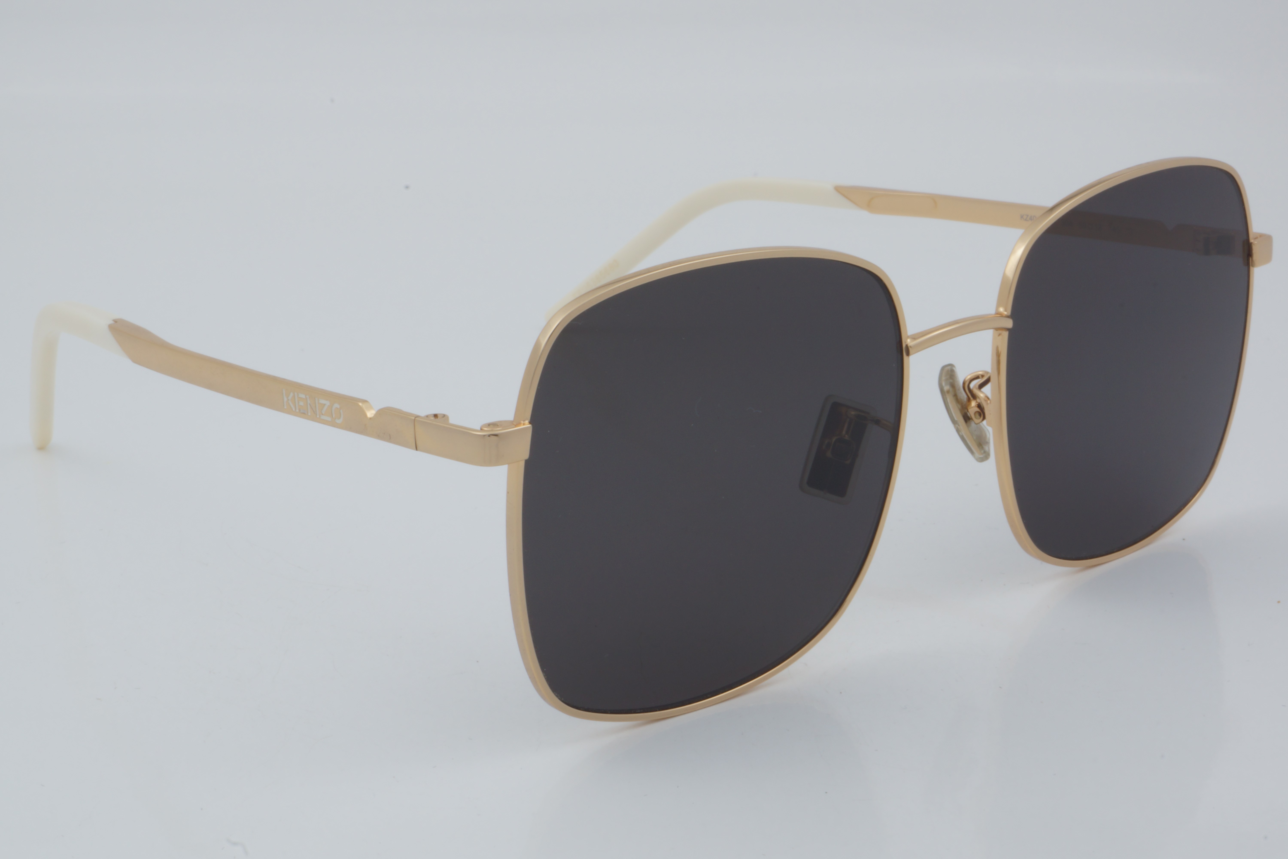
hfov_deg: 27.0
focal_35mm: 75
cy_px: 430
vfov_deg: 18.2
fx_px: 2683
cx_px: 644
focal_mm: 50
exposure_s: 1/3
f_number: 32
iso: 100
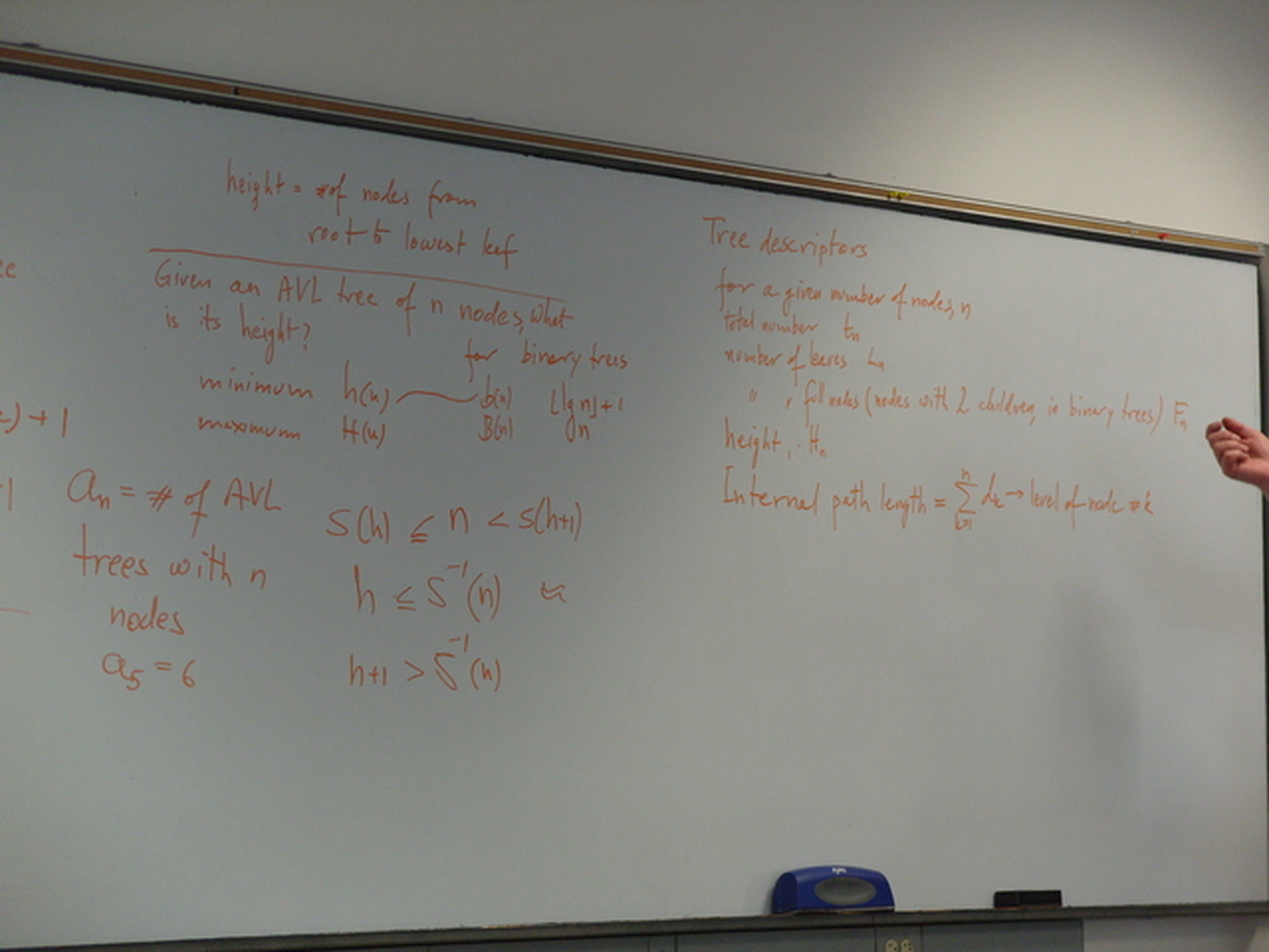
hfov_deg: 18.7
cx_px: 634
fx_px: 3849
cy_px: 476
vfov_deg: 14.1
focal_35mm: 105
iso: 200
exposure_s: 1/60
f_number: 3.6
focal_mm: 23.3
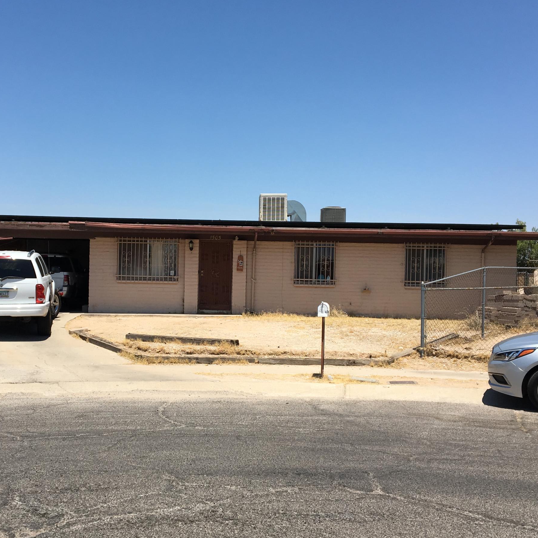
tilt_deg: -1.2
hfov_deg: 39.0
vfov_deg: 39.1
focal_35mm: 43
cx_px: 213
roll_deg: +0.1
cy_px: 289
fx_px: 756
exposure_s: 1/2262
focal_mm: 4.15
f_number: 2.2
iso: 25
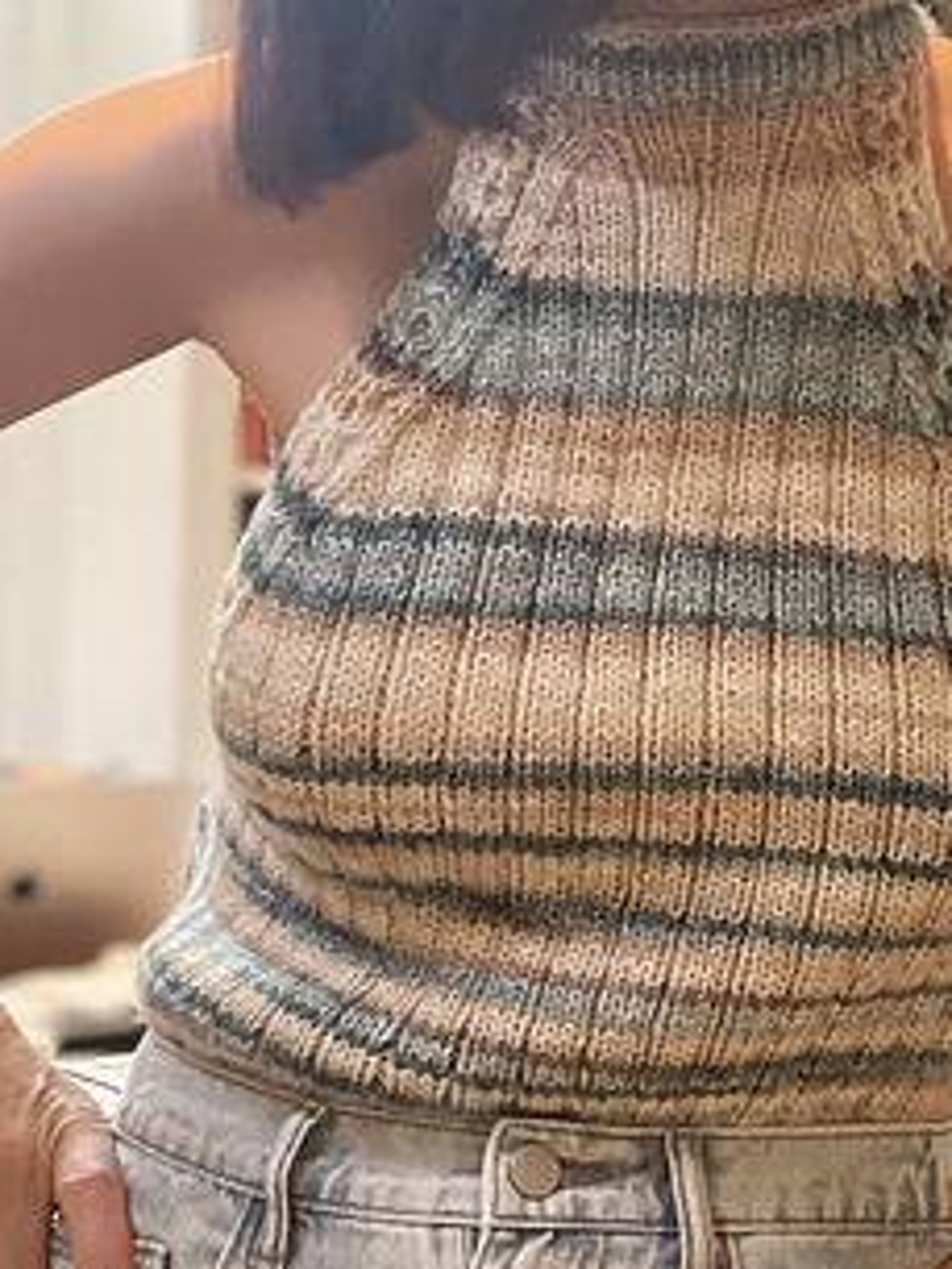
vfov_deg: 30.7
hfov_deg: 22.5
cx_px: 927
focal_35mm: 63
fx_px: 2309
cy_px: 566
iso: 320
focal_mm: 2.71
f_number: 2.2
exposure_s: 1/40
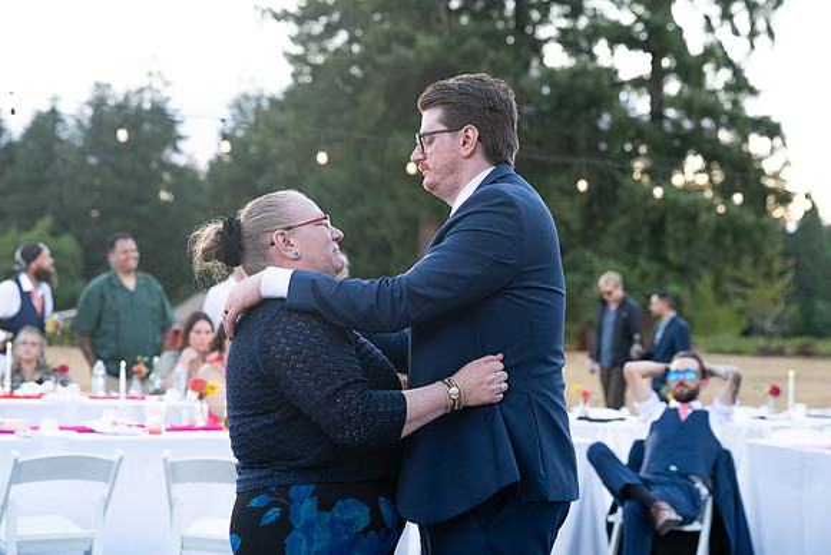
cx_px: 416
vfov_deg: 19.2
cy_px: 278
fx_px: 1639
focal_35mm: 71
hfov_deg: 28.4
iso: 2000
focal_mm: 71
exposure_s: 1/500
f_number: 4
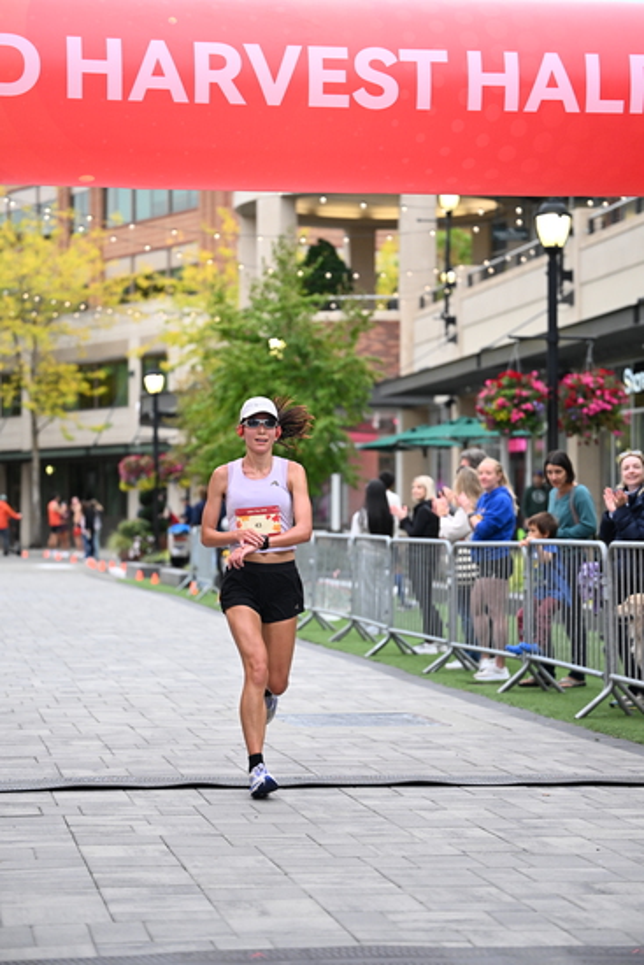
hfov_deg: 16.3
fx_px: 2252
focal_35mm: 84
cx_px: 322
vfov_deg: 24.2
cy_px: 482
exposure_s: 1/1000
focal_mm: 84
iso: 1600
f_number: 2.8
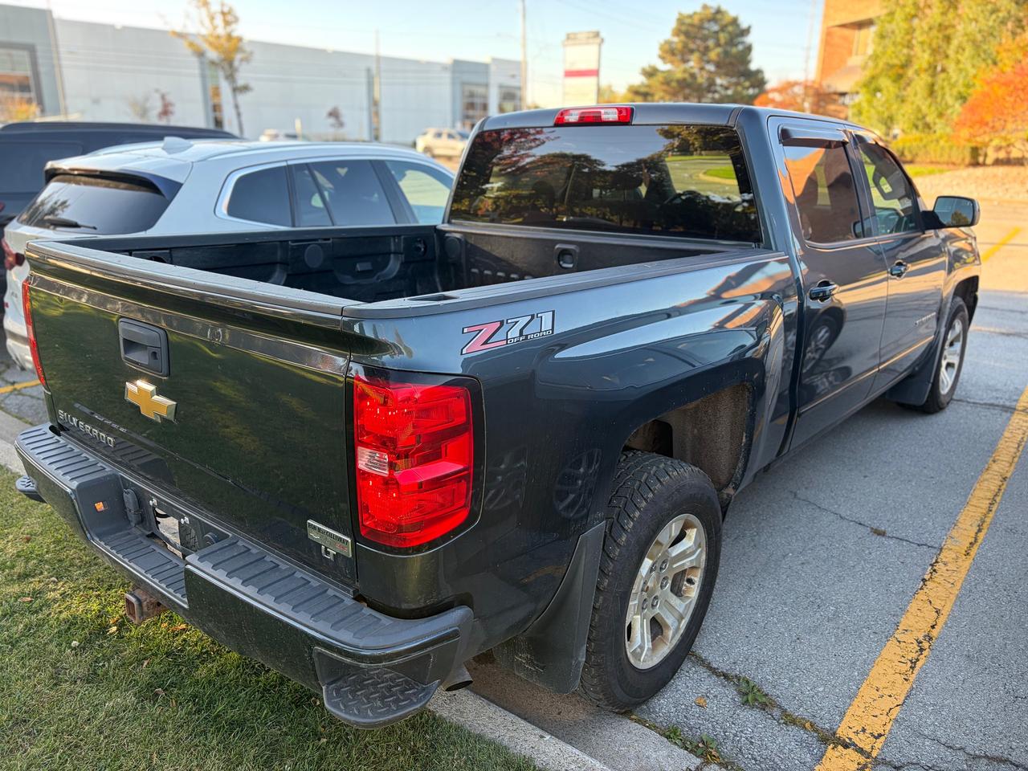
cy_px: 386
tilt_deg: -17.7
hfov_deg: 67.3
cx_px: 514
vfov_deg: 53.1
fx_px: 772
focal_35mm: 26
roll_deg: -1.0
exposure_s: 1/192
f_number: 1.6
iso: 64
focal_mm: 5.96
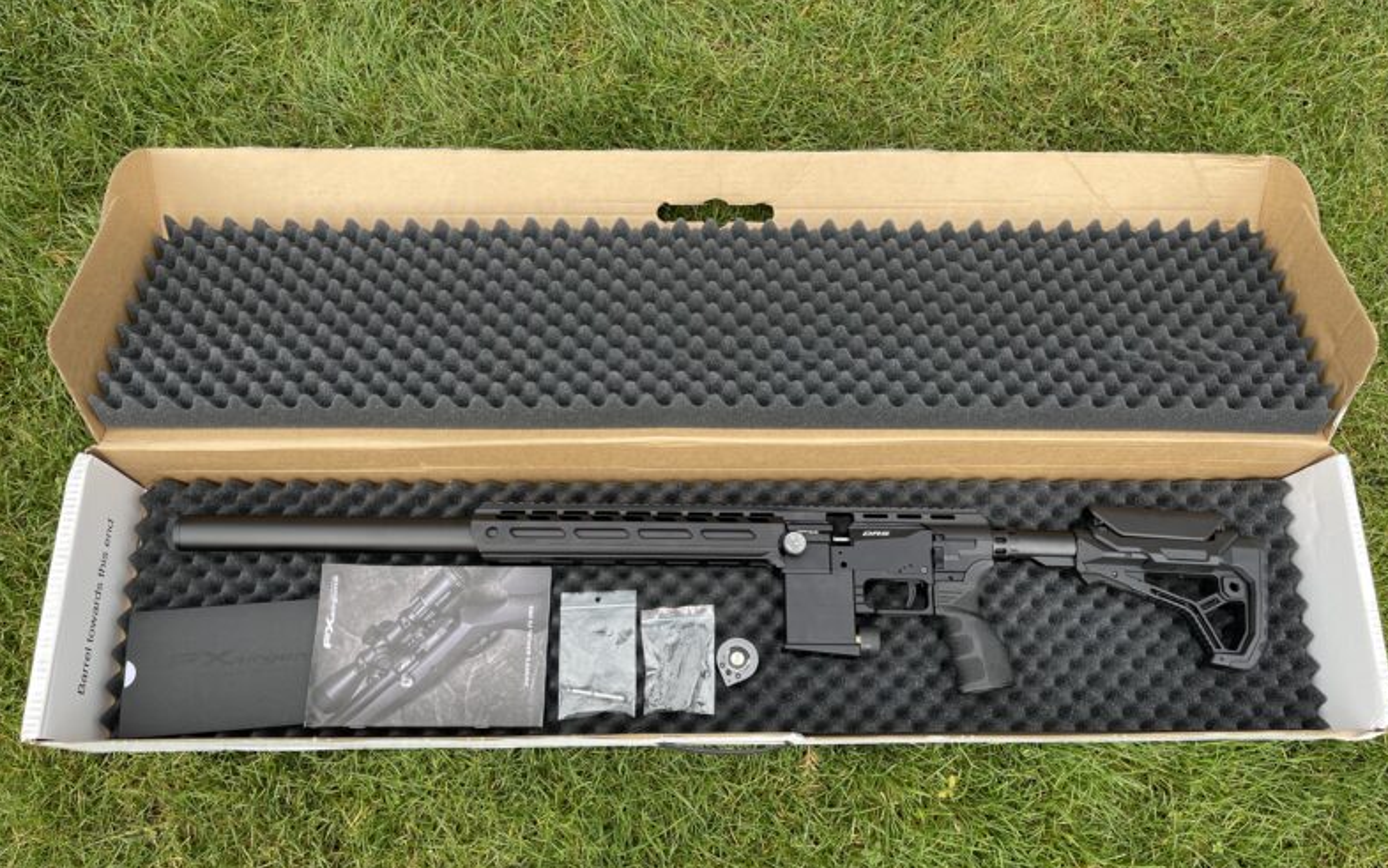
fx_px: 1022
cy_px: 444
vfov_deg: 46.0
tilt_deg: -75.7
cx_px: 705
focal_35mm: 27
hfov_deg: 68.4
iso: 32
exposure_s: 1/177
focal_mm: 5.1
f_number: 1.6
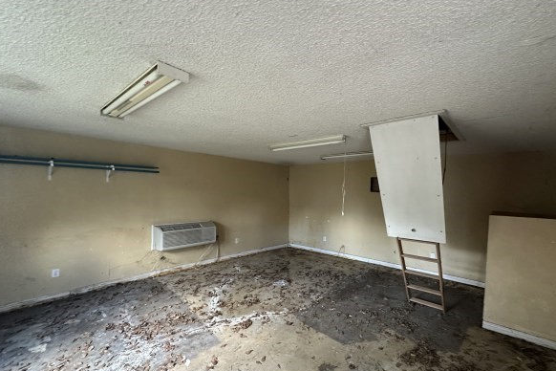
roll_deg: -1.2
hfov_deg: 96.6
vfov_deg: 73.6
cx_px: 298
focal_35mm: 16
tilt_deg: -1.8
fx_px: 247
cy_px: 201
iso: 500
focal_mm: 2.22
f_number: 2.2
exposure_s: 1/60
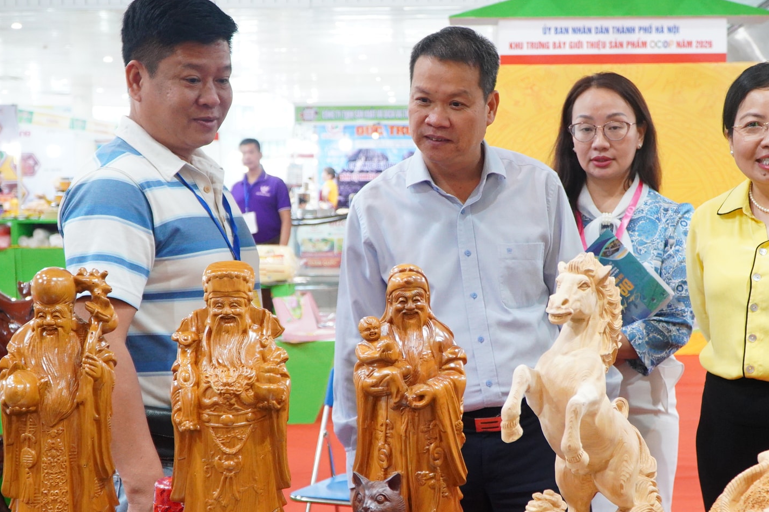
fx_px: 1082
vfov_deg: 26.6
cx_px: 466
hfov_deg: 39.0
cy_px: 284
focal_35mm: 51
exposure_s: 1/125
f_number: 4
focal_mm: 25
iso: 1600
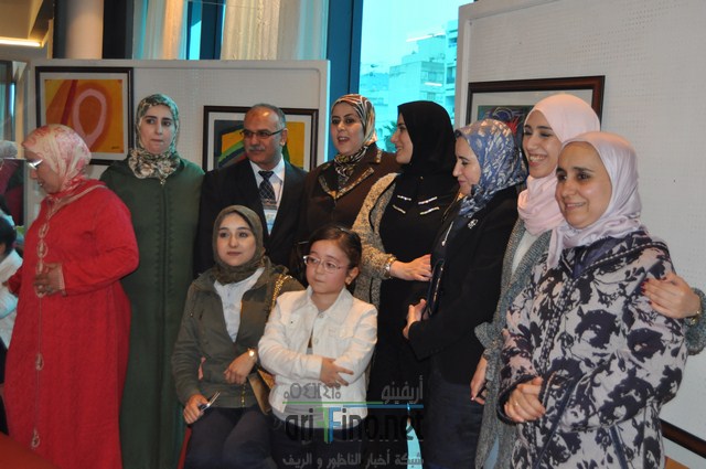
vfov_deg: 29.8
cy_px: 234
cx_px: 353
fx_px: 881
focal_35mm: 45
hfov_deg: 43.7
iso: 800
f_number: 4.2
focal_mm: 30
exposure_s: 1/60
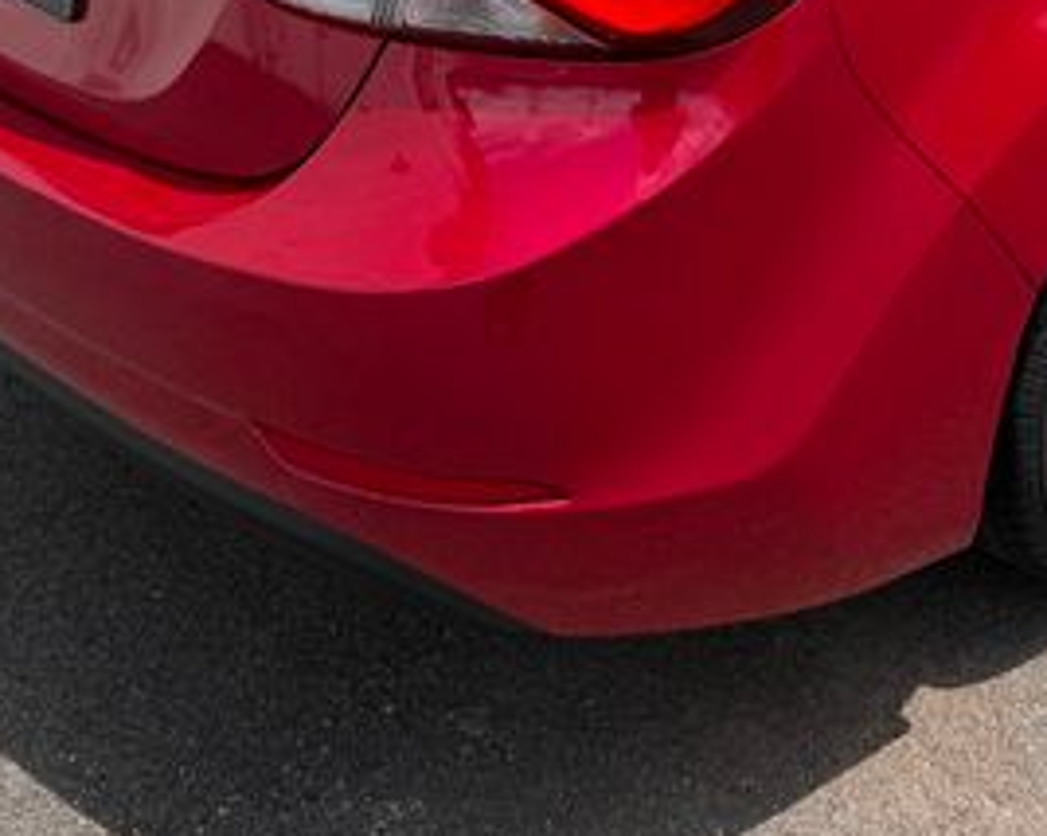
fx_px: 1734
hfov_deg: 32.1
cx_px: 922
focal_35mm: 56
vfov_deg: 25.2
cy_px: -82
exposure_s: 1/3145
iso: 80
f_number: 1.78
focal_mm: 6.76
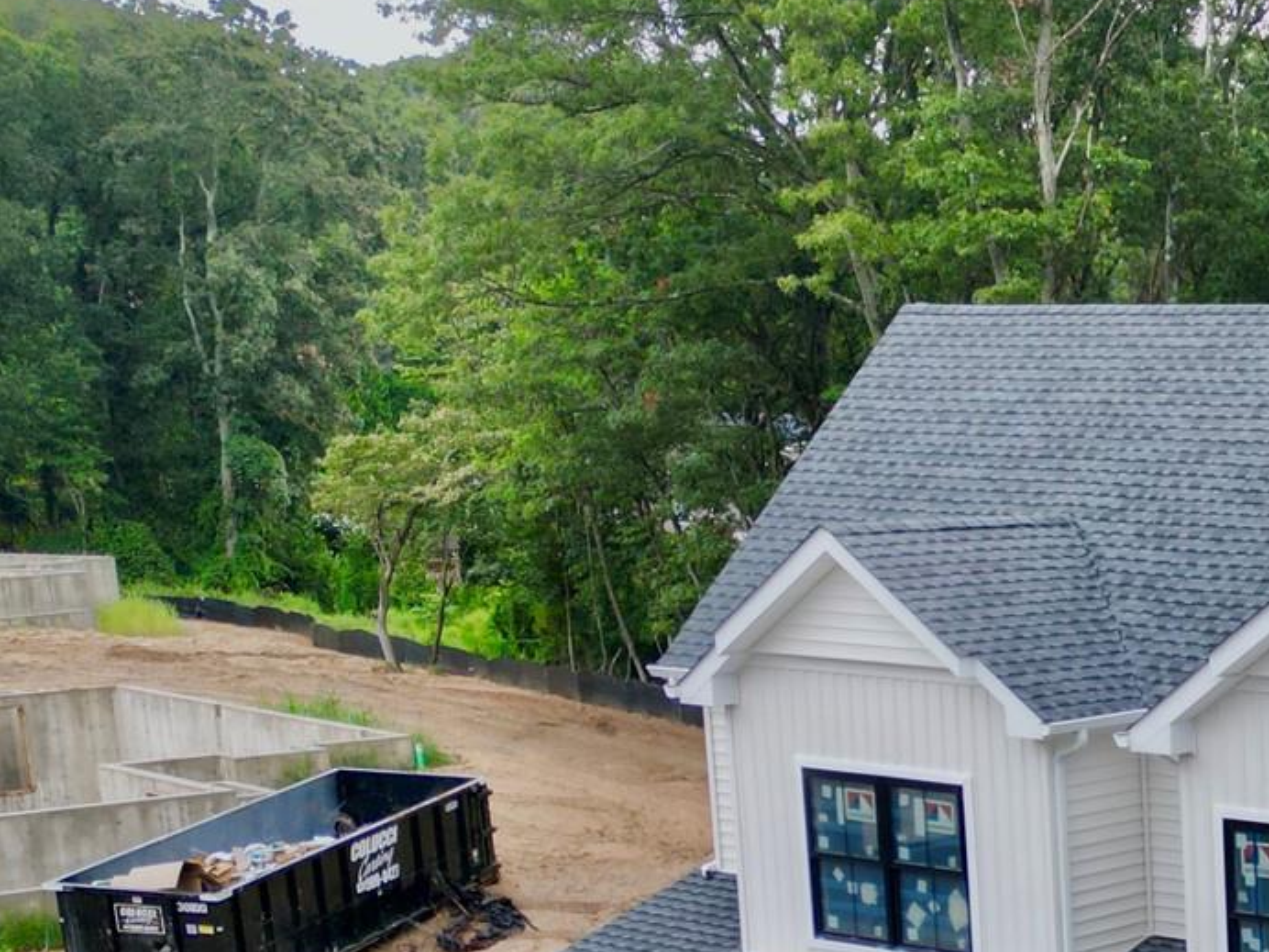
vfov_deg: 20.0
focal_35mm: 71
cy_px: 969
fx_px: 2603
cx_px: 1698
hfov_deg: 23.8
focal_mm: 6.72
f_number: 1.7
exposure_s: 1/725
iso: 200
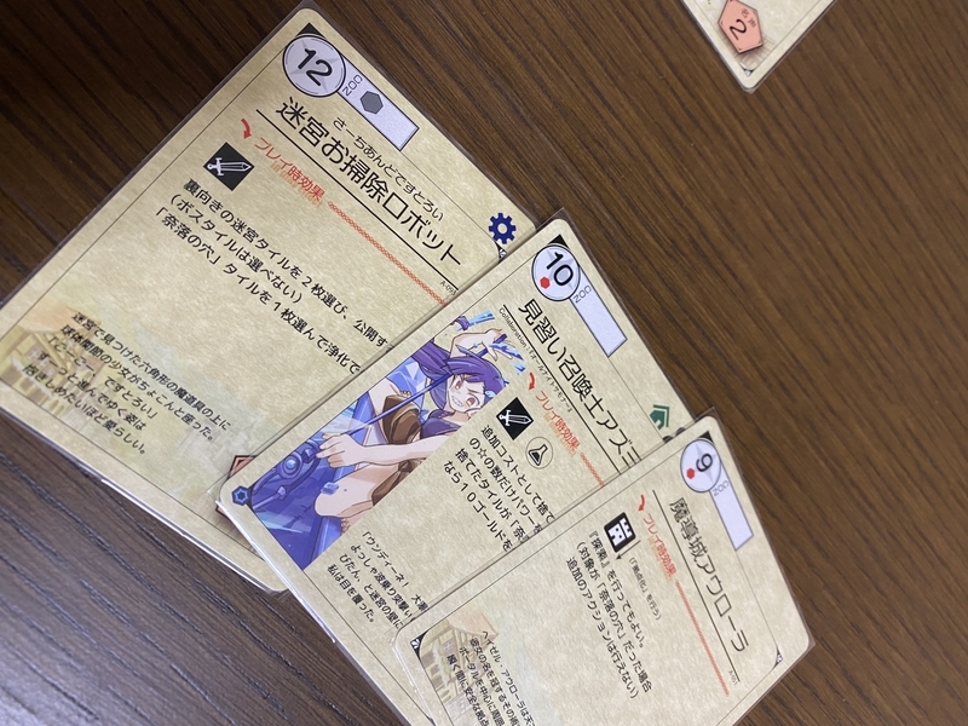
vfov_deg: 53.1
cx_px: 484
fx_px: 727
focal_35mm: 26
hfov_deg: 67.3
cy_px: 363
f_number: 1.8
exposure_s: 1/60
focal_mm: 4.25
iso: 100
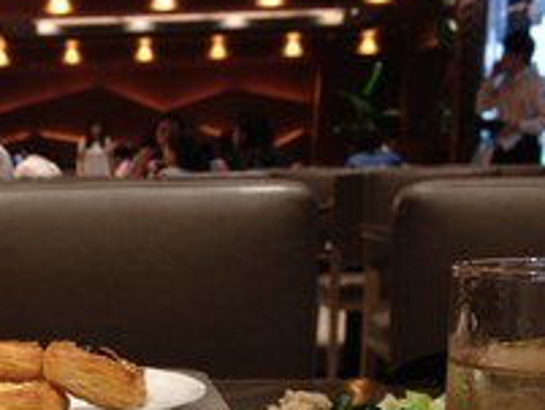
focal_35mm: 87
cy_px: 428
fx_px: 1371
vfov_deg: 16.6
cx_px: -19
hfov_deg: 21.6
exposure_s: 1/20
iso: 80
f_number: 2.4
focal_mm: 4.28
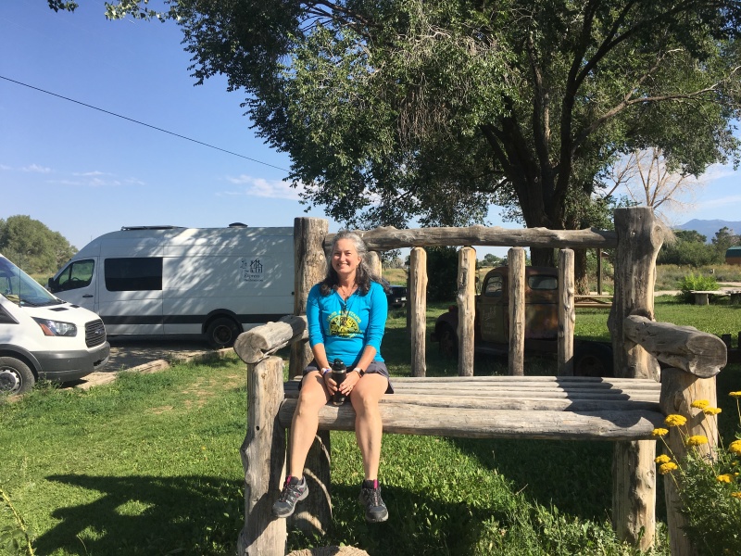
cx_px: 370
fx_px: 621
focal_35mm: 29
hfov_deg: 61.7
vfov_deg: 48.2
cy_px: 278
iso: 25
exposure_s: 1/1748
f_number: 2.2
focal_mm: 4.15
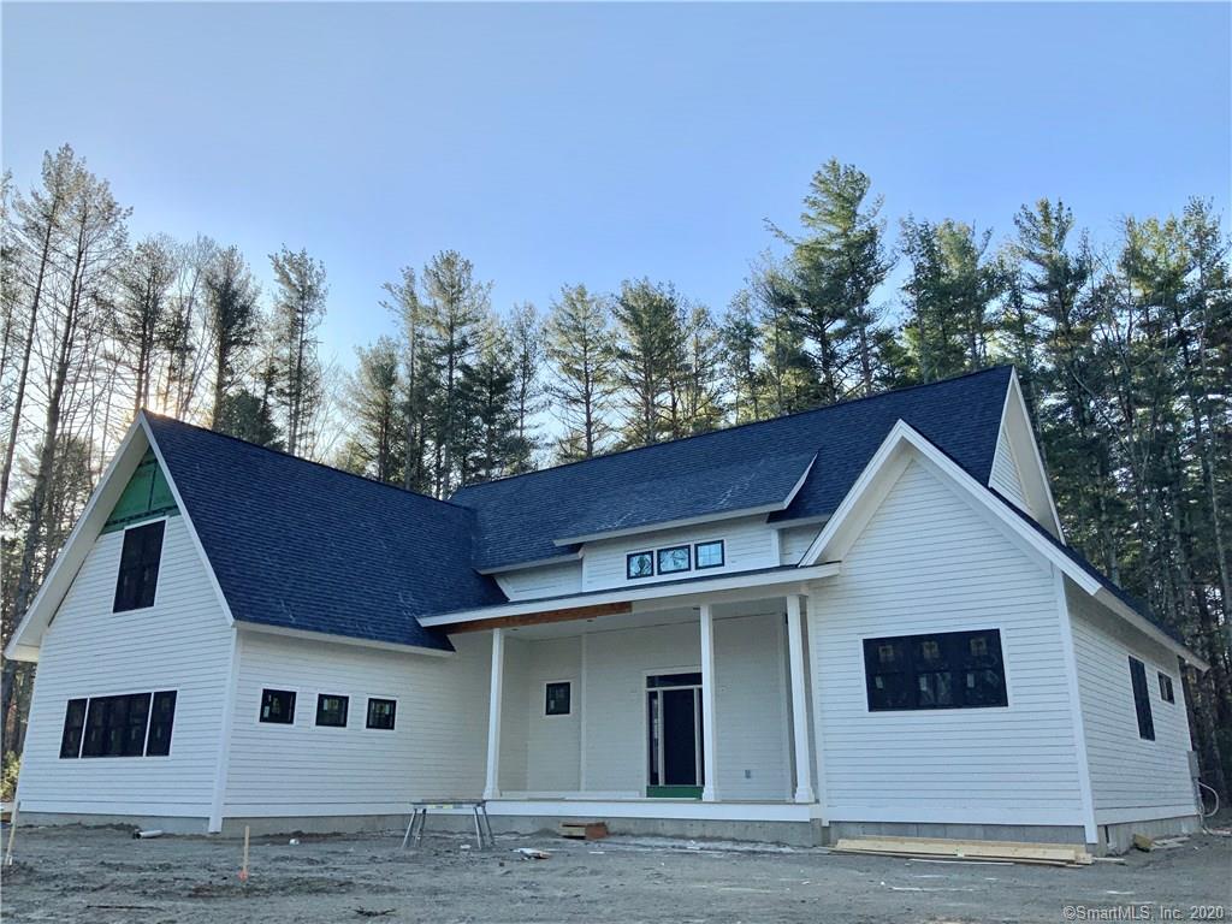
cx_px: 616
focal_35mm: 29
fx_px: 1032
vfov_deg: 48.2
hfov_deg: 61.7
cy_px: 462
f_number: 1.8
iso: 16
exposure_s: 1/1221
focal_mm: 3
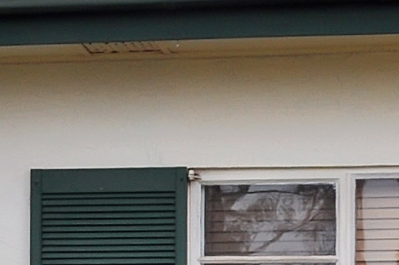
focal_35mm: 249
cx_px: -482
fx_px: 2757
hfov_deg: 7.8
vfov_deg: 5.5
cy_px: 213
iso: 200
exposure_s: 1/200
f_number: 7.1
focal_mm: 24
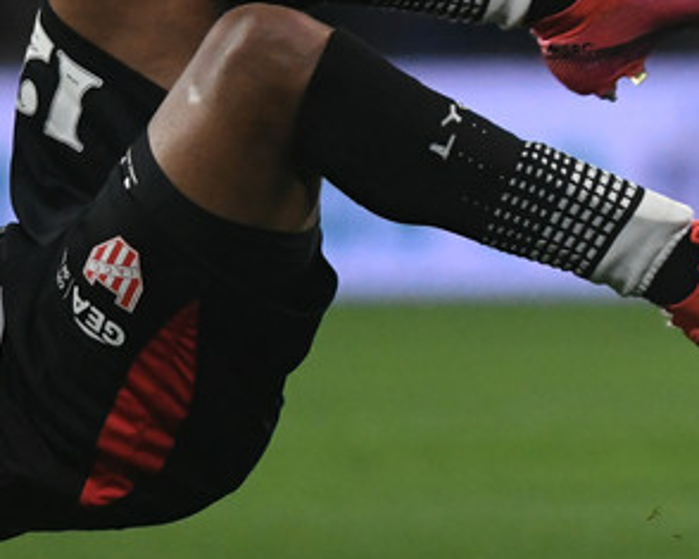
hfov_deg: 1.3
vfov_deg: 1.0
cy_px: -201
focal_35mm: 1533
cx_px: 932
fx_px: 31704
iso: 3200
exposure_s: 1/1600
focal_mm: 300
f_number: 4
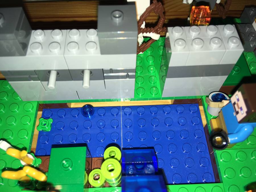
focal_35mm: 29
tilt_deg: -58.9
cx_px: 128
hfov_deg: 61.7
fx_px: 214
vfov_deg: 48.2
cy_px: 96
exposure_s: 1/138
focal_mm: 4.15
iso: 25
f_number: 2.2
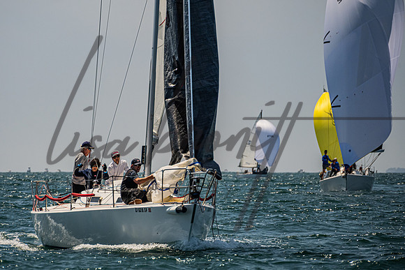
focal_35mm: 462
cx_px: 142
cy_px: 95
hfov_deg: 4.5
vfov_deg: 3.0
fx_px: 5200
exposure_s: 1/3200
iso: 500
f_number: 8
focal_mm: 340
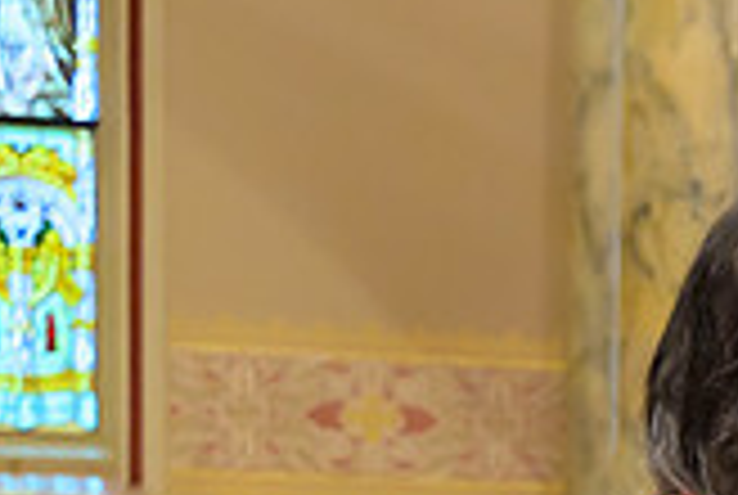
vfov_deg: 9.9
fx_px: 2752
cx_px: 1296
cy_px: 785
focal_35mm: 134
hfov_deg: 13.8
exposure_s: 1/100
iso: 5000
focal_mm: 38
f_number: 2.8
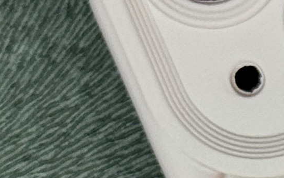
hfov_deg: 5.4
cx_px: 741
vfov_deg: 3.4
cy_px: 512
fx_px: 2903
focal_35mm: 375
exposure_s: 1/1597
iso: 64
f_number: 1.78
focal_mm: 6.76
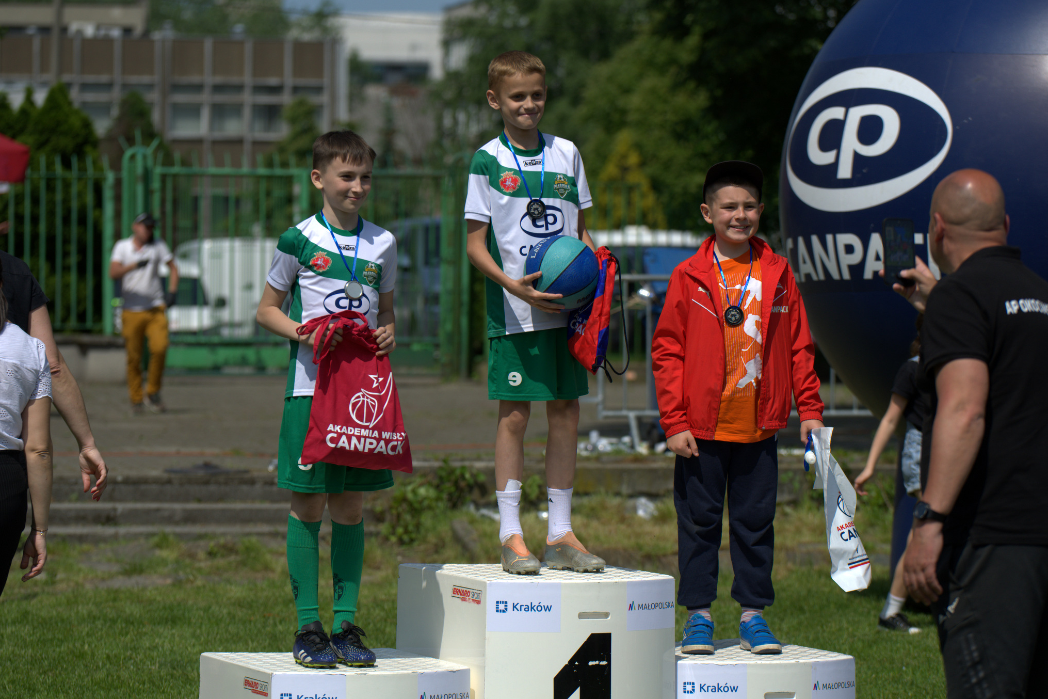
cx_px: 528
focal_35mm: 148
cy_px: 350
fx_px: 4308
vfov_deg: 9.3
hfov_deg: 13.9
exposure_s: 1/2500
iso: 100
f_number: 2.8
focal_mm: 98
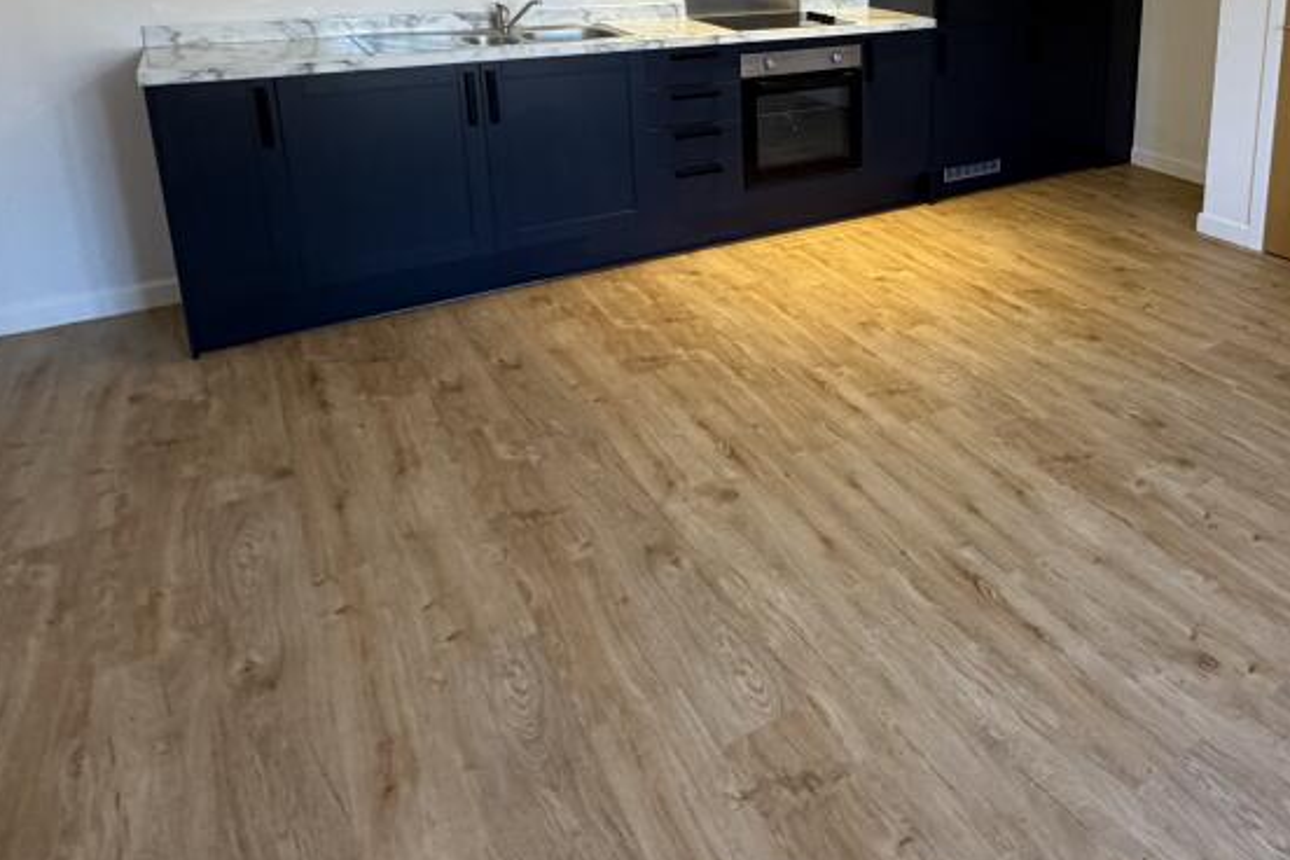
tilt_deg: -13.6
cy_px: 138
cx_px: 956
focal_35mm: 27
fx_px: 967
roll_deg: -0.2
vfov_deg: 44.9
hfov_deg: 63.7
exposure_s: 1/121
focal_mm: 2.22
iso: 250
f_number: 2.2
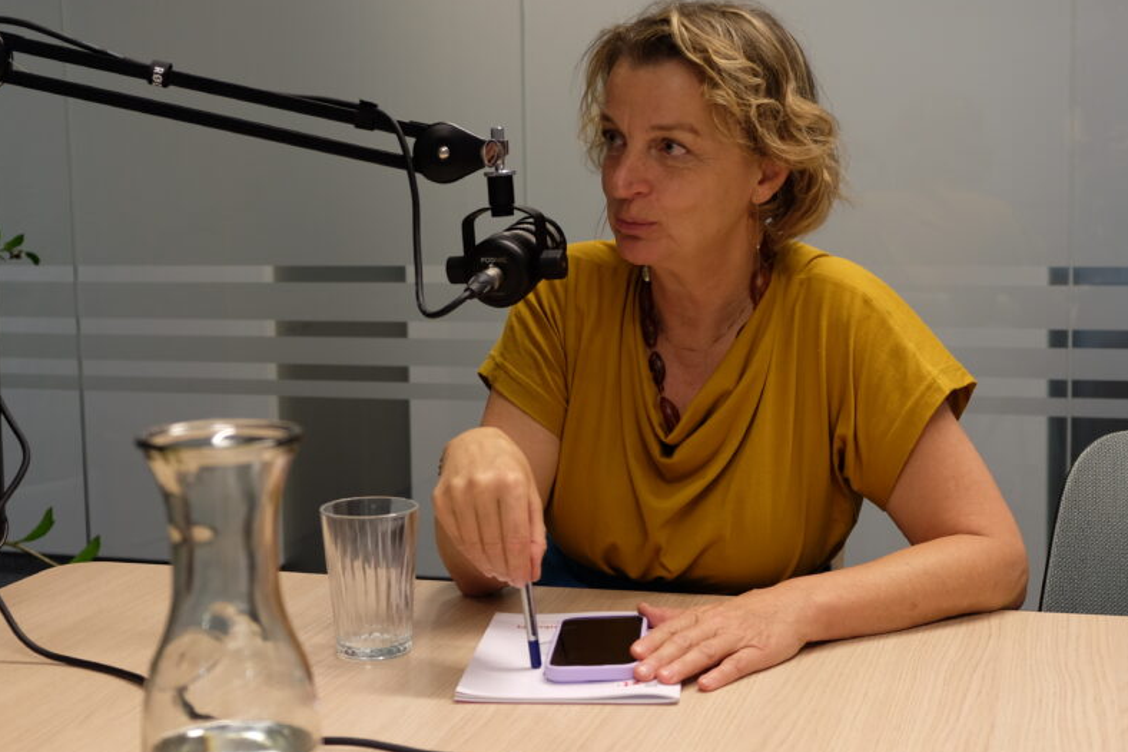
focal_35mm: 52
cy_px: 346
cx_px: 543
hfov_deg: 38.2
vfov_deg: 26.0
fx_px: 1629
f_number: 3.2
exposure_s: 1/60
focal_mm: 26.5
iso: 400
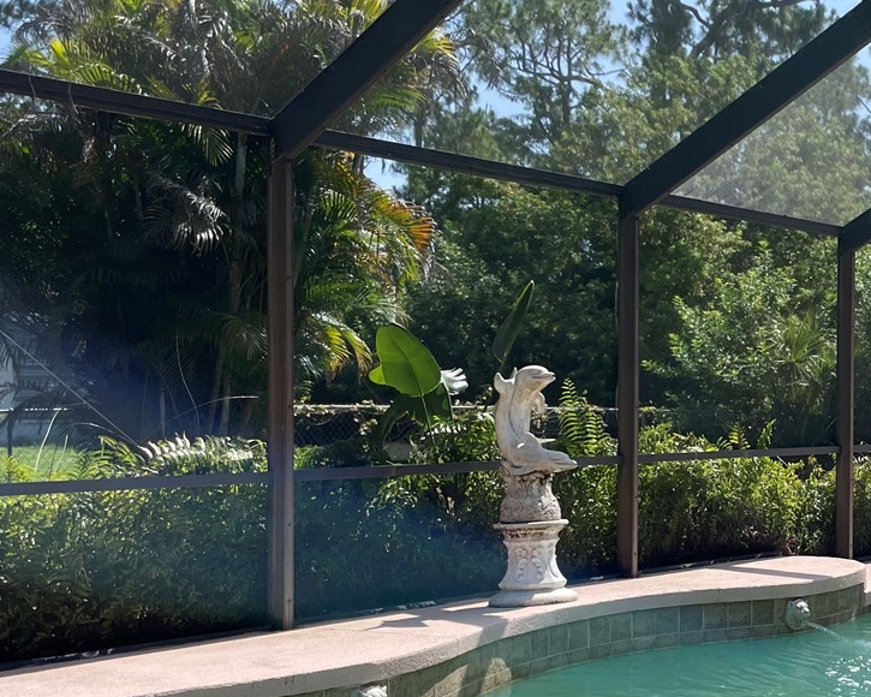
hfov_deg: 31.4
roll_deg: -0.1
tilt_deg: -2.4
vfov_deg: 27.0
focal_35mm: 56
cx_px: 842
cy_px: 453
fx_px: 1444
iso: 32
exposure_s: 1/1642
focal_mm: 4.2
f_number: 1.6
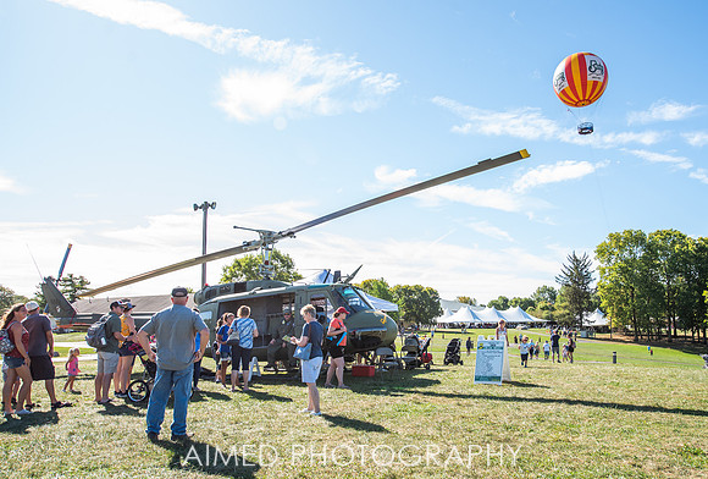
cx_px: 408
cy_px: 266
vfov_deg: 46.9
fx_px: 551
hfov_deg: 65.1
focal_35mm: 28
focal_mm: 24
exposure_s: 1/200
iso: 100
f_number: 5.6
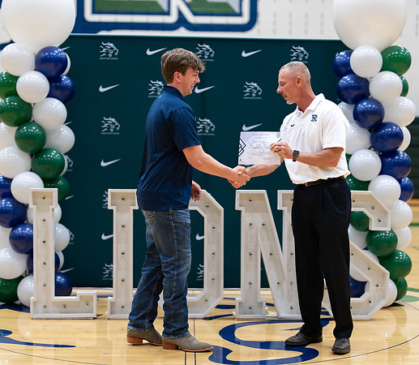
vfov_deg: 24.7
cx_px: 205
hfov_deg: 28.2
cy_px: 194
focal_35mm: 65
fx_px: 834
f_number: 1.2
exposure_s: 1/320
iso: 400
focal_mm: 50
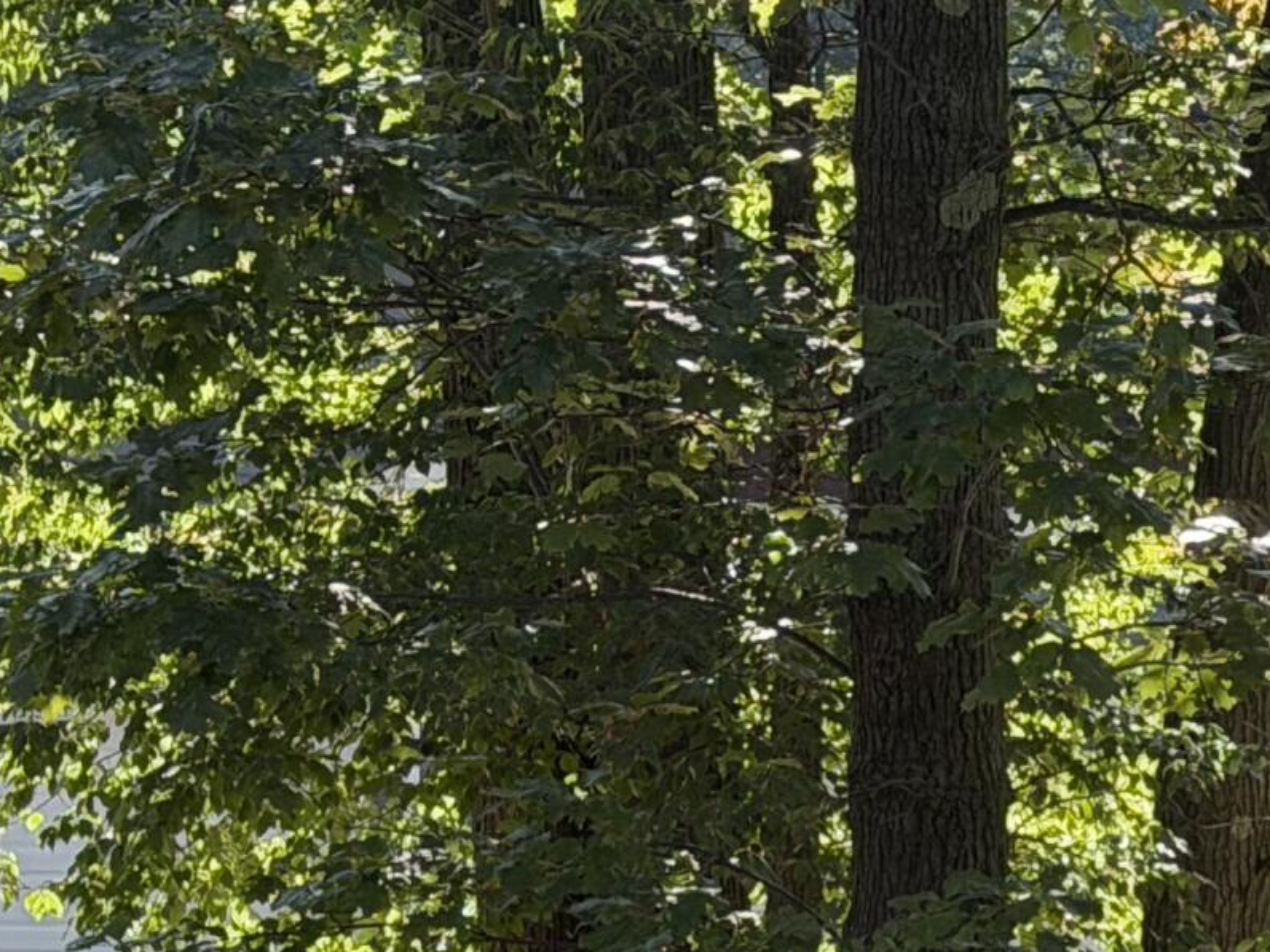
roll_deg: +0.6
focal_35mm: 181
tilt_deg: -0.1
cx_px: 1706
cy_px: 1131
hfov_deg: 10.7
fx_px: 6641
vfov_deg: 8.1
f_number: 1.78
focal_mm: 6.76
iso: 64
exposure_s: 1/437
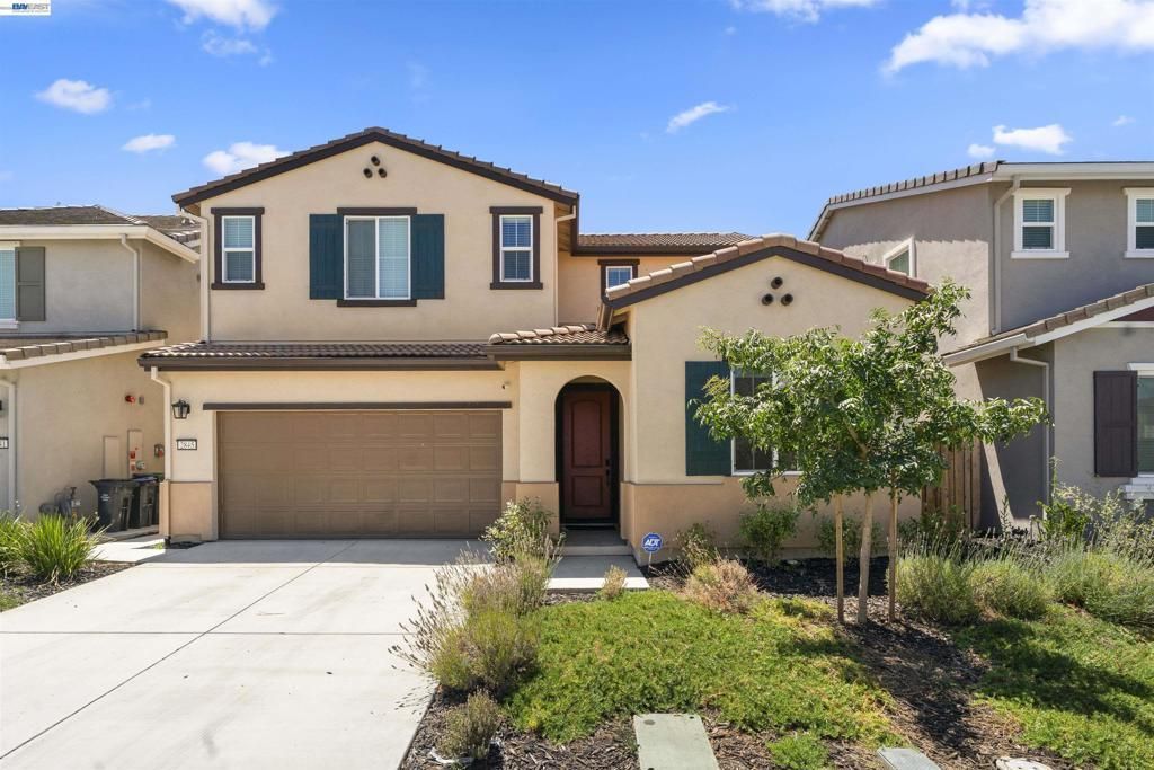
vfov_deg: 66.8
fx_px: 583
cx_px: 577
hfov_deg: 89.4
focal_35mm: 18
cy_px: 385
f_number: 8
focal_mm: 18.2
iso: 400
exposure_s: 1/800
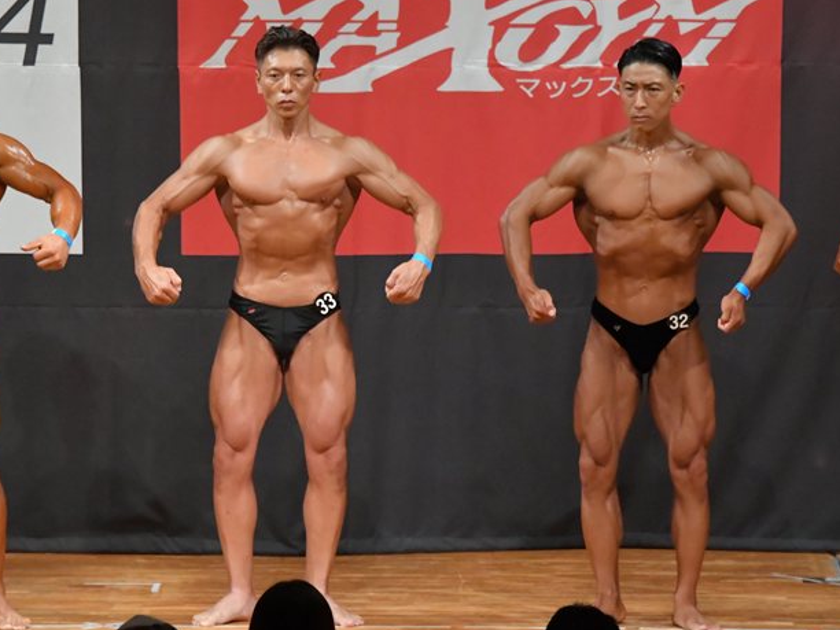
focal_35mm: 347
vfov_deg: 4.3
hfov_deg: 5.7
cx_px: 358
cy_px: 332
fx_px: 8420
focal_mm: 190
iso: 8000
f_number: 5.6
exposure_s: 1/400
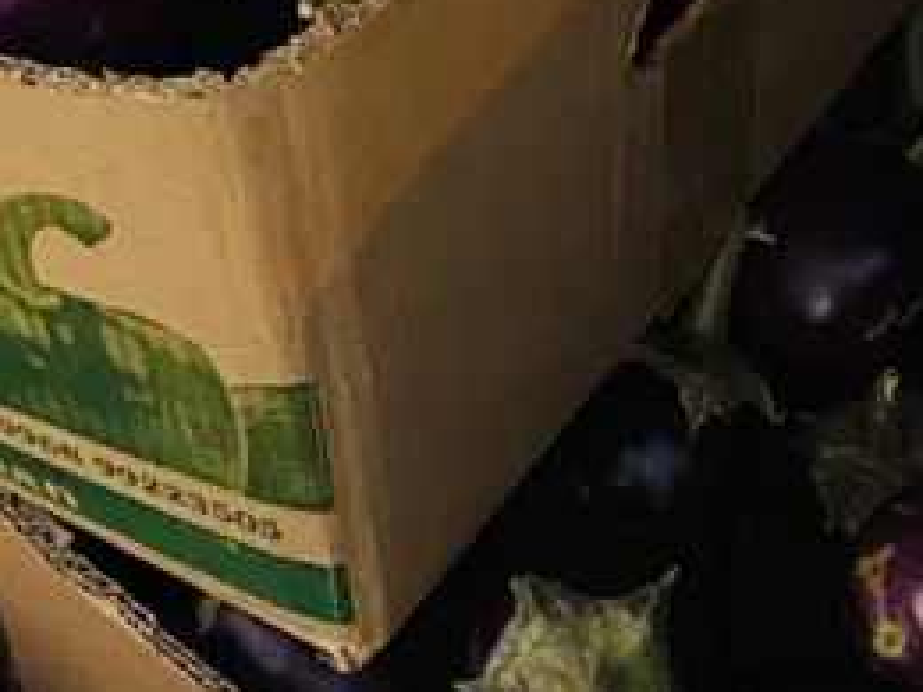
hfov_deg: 30.0
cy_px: 429
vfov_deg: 22.9
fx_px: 1706
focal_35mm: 64
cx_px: 277
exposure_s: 1/32
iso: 640
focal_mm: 4.25
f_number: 1.8
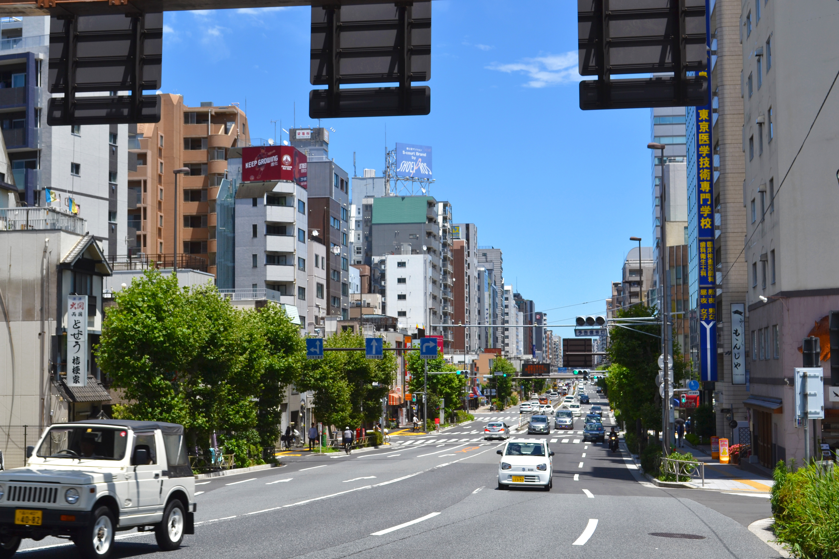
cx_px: 420
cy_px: 280
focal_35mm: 57
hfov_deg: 35.1
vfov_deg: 23.8
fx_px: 1328
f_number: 8
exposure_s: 1/250
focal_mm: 38
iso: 100
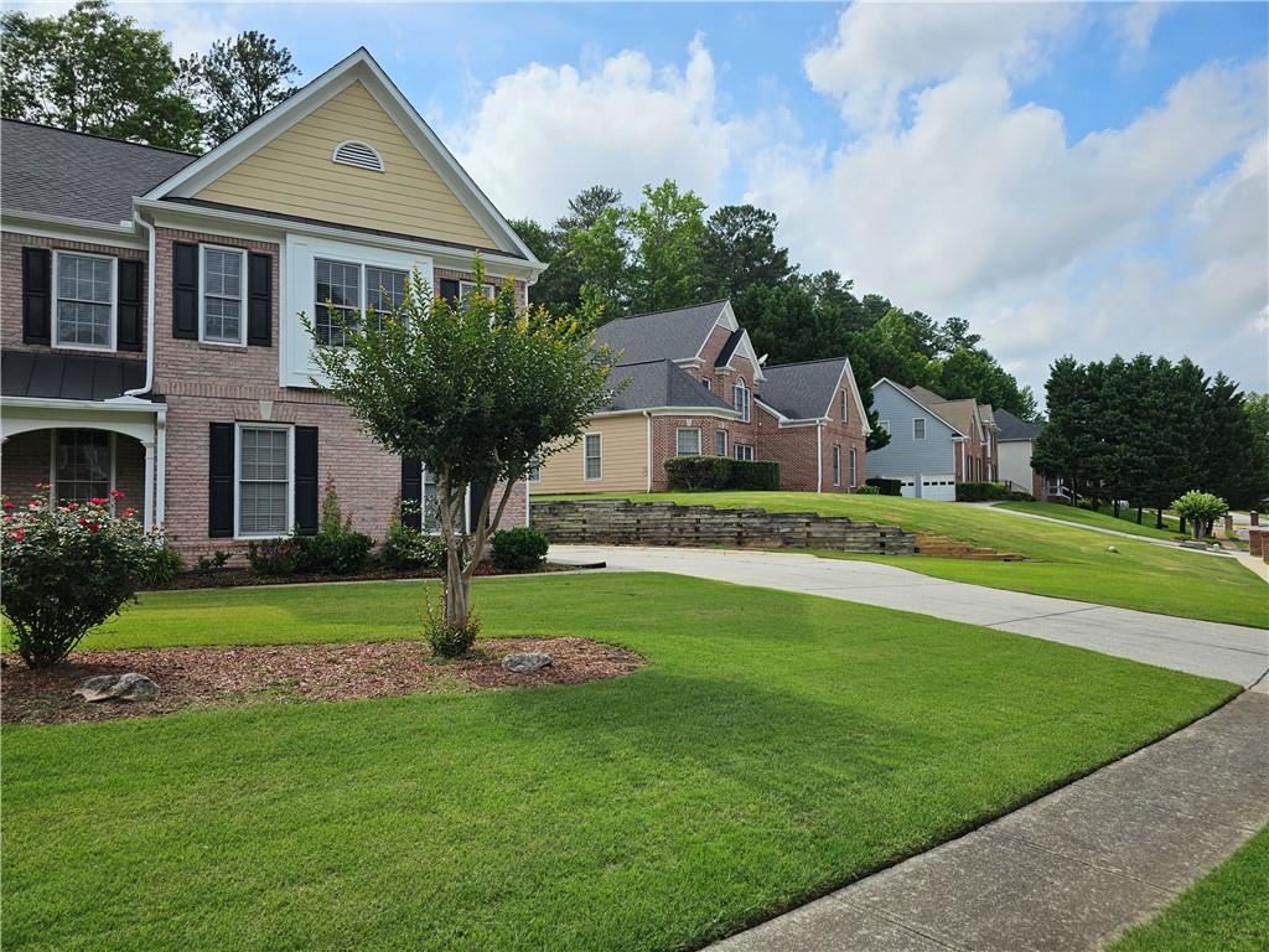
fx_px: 843
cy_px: 476
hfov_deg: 73.9
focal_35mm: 23
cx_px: 634
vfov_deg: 58.9
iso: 10
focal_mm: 6.3
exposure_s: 1/902
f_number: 1.7
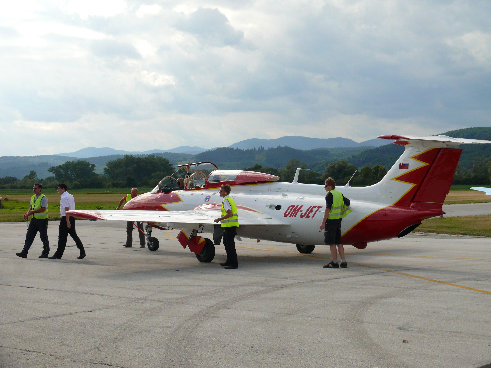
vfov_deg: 22.6
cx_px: 246
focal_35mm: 65
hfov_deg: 29.8
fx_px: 922
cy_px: 184
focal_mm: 13.7
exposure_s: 1/1000
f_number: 3.6
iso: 100
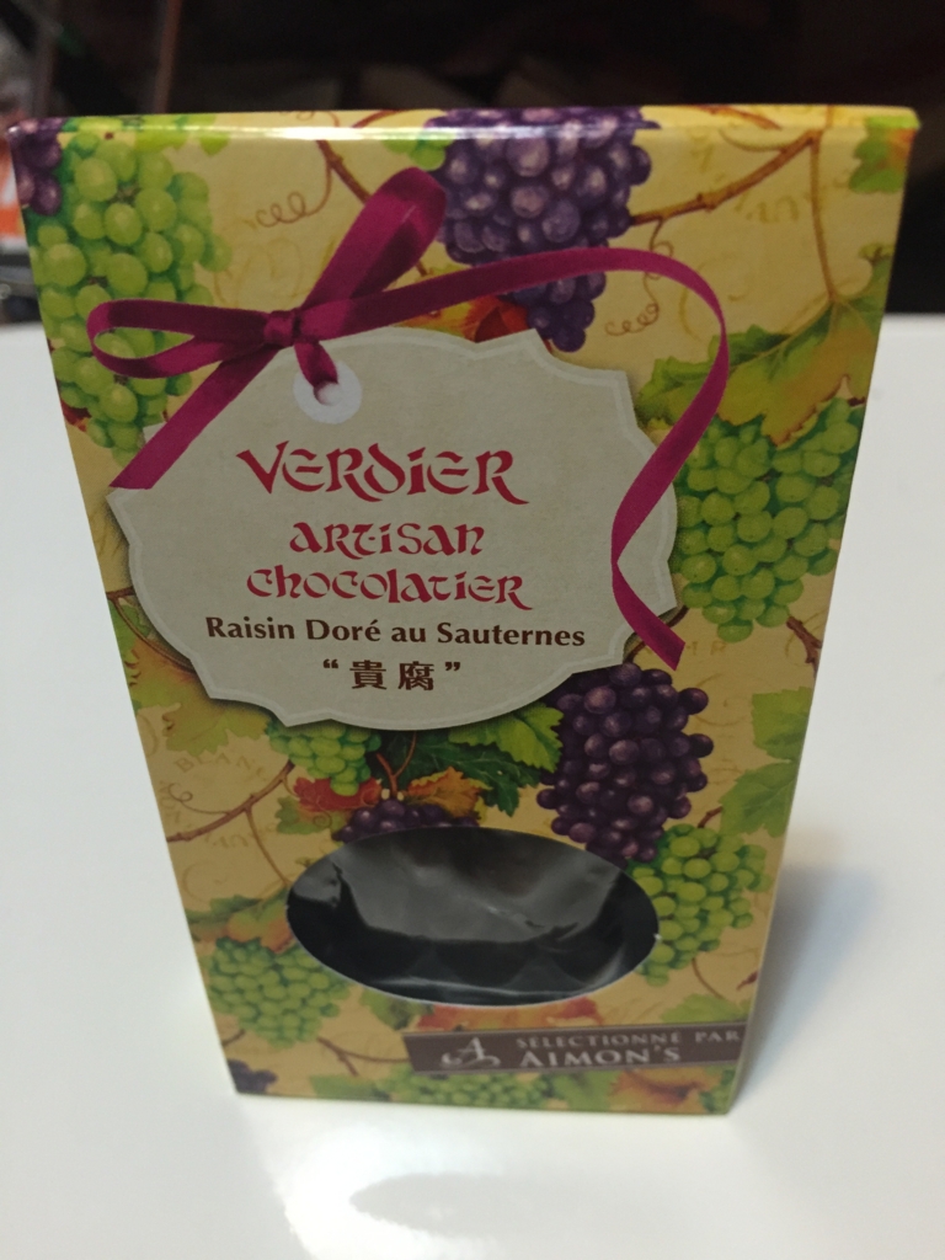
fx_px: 1056
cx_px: 472
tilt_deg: -37.9
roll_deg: +1.4
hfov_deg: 48.2
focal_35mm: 29
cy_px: 630
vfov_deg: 61.7
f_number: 2.2
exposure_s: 1/30
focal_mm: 4.15
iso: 200
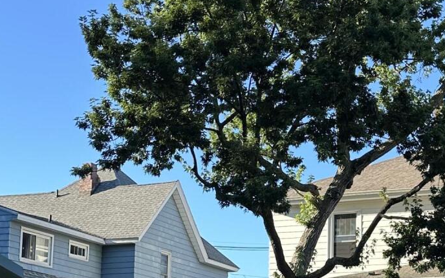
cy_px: 278
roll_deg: -1.3
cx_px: 285
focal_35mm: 74
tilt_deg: +9.5
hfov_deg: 27.7
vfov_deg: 17.2
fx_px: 897
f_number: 1.78
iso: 80
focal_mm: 6.86
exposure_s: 1/1107
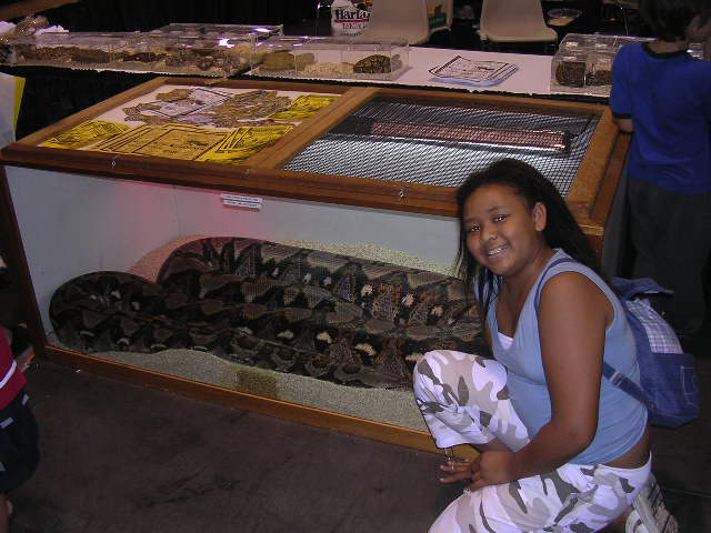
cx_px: 356
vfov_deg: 37.7
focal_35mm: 38
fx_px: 781
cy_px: 266
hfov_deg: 49.0
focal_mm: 5.8
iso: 103
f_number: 2.8
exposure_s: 1/60.1
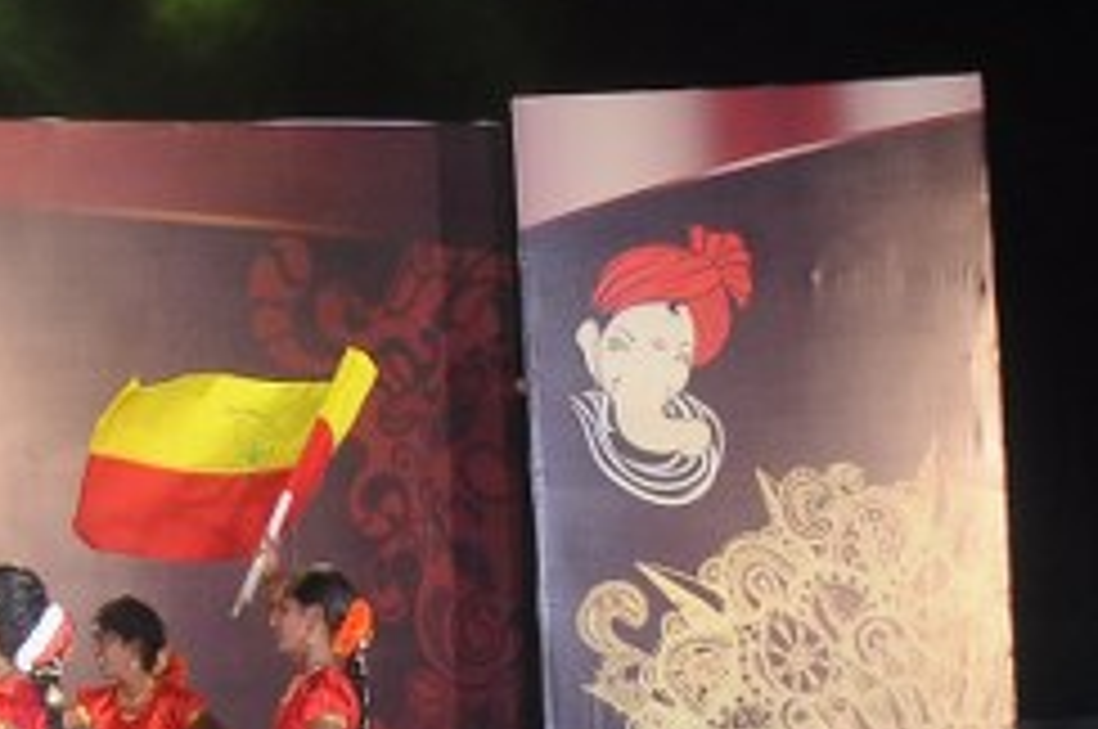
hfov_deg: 12.9
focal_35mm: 148
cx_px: -729
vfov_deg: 9.2
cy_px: 297
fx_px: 4508
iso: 640
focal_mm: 20
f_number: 7.1
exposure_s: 1/125
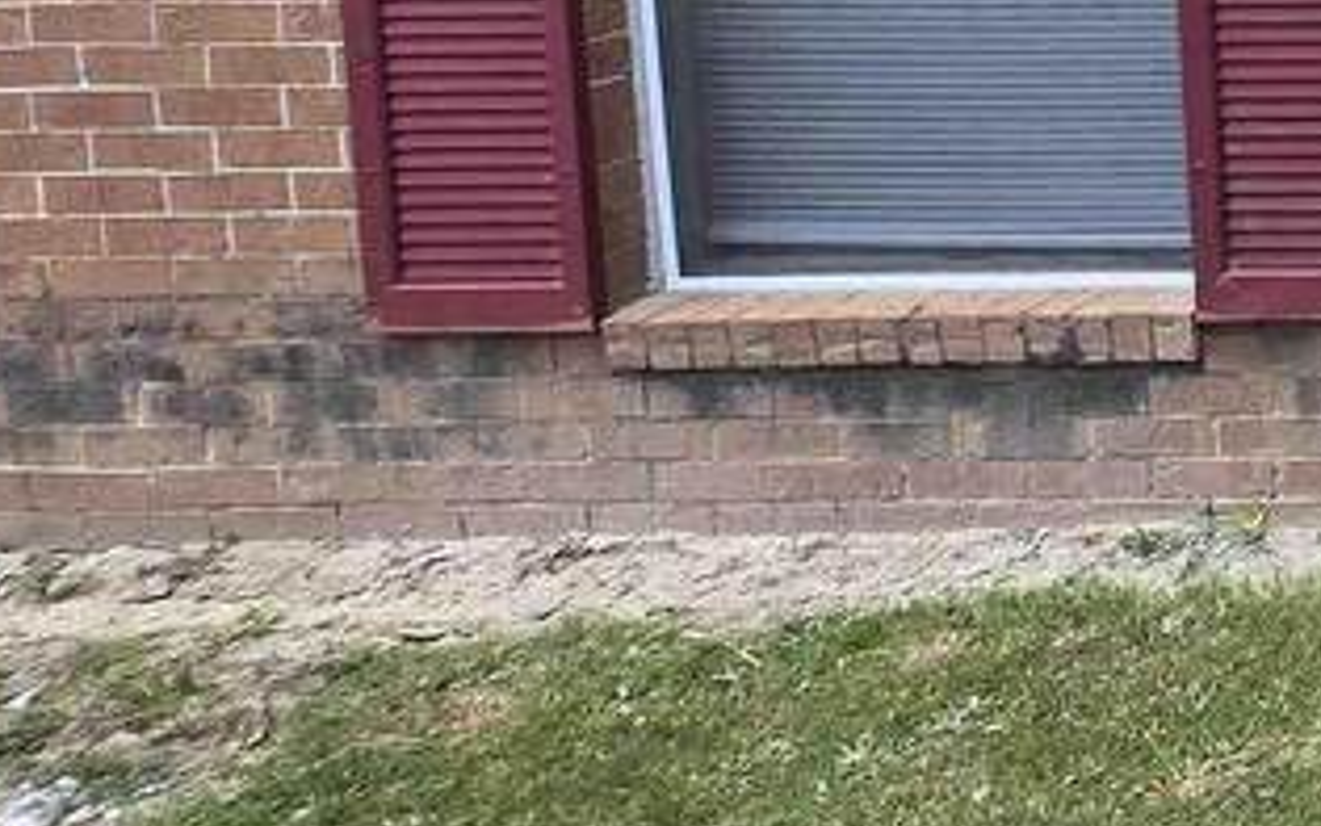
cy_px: -277
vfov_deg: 20.9
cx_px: 2625
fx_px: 2016
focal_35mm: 56
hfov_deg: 19.6
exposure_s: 1/356
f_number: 2.2
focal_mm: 1.7
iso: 25
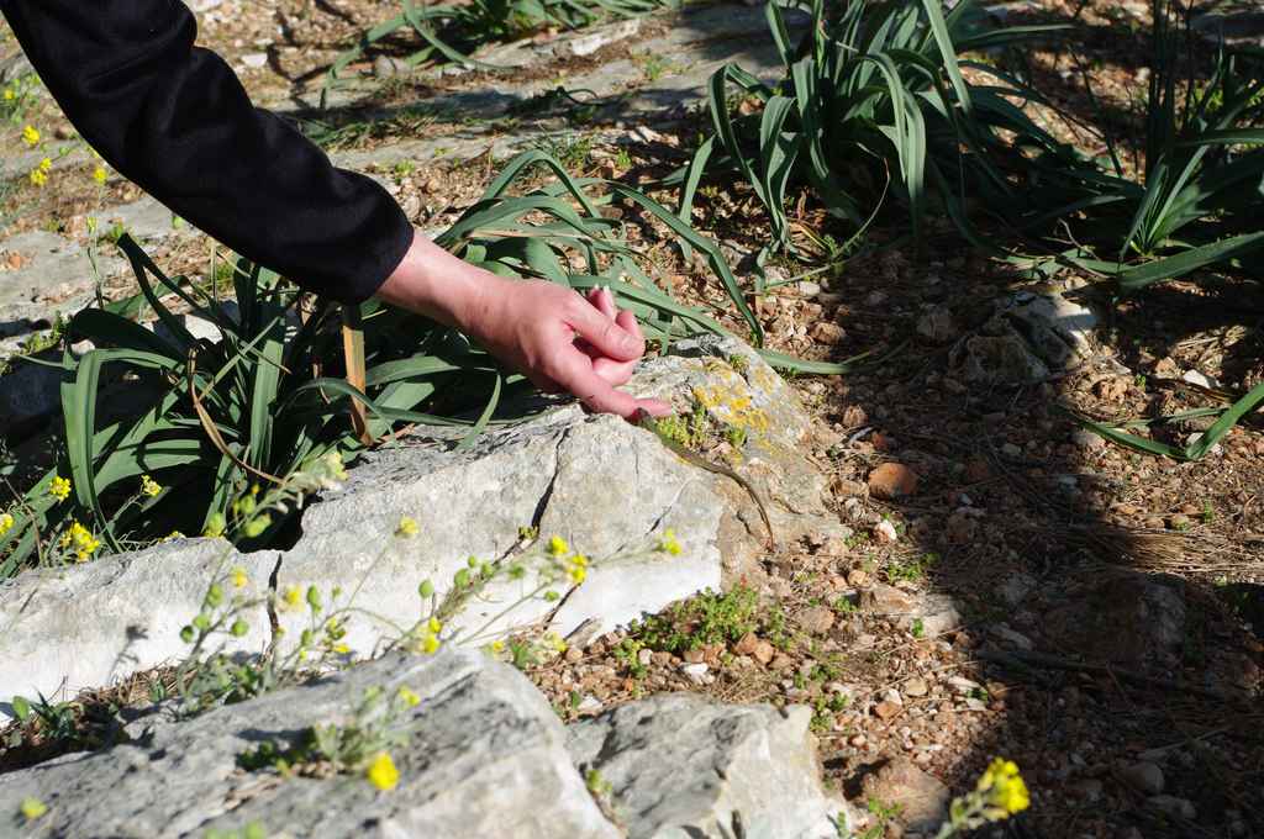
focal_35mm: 82
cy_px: 420
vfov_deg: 16.5
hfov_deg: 24.6
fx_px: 2893
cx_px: 632
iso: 100
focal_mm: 55
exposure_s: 1/180
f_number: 9.5
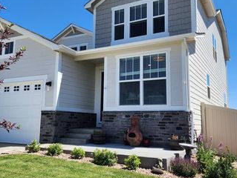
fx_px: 247
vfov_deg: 39.7
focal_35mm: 36
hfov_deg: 51.3
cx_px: 113
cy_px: 83
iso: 12
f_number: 1.8
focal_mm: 6.4
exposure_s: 1/779
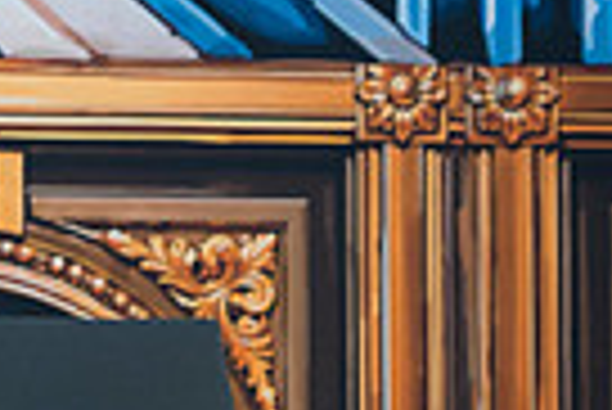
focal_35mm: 958
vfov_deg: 1.4
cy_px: 149
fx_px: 16303
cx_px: -423
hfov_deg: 2.1
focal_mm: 150
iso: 250
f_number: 2.8
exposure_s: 1/200
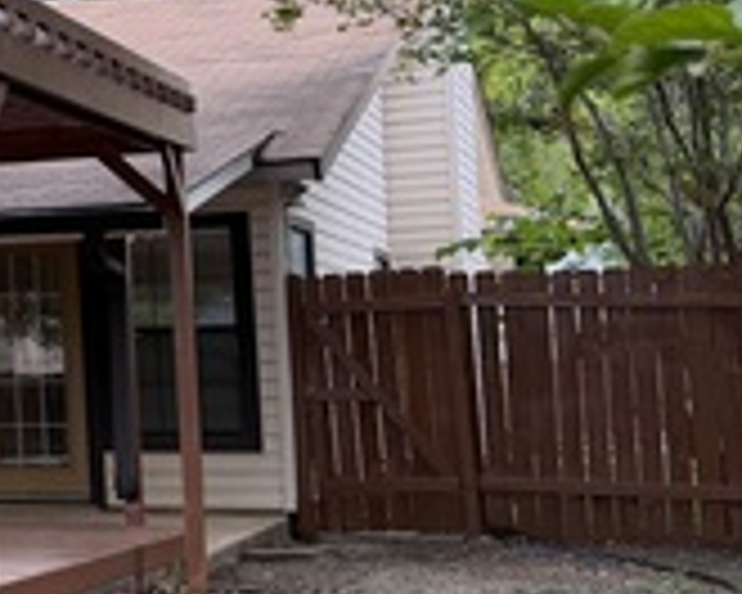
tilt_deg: +5.2
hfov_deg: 17.8
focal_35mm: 91
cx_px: -495
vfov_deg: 16.8
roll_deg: +1.1
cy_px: 171
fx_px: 1998
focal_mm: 6.76
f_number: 1.78
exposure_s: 1/722
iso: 100
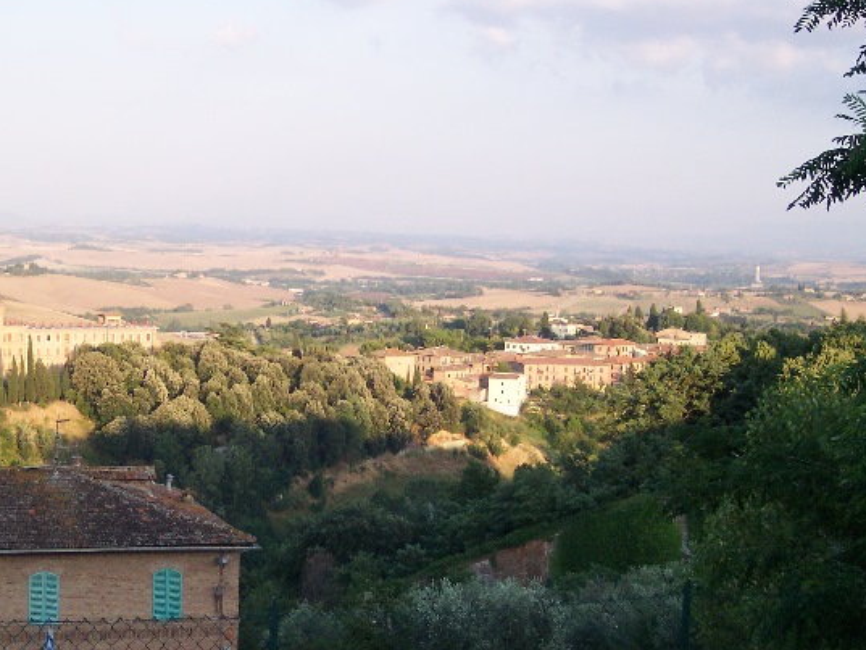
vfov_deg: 19.4
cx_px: 282
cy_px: 361
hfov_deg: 25.5
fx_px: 1902
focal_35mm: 76
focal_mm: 10.7
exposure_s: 1/500
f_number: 3.4
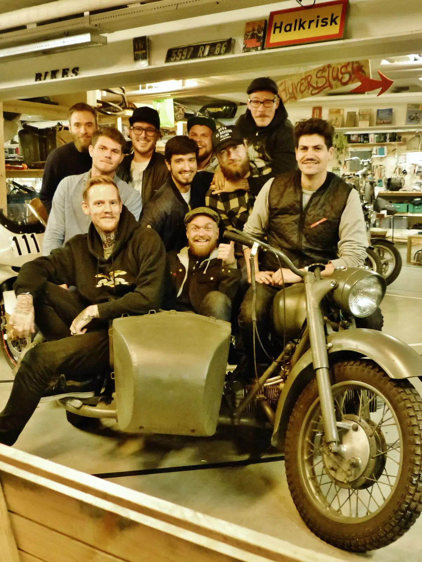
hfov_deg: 36.8
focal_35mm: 39
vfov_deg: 47.9
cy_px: 281
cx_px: 211
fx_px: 634
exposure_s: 1/25
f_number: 2.8
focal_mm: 7
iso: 800
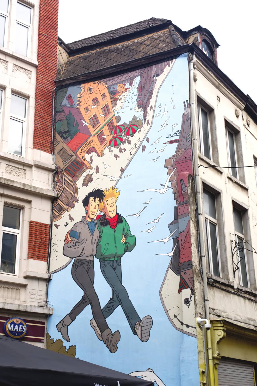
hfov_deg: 26.0
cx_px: 128
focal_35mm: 52
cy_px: 193
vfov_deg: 38.2
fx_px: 557
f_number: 10
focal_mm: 35
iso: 400
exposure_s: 1/80
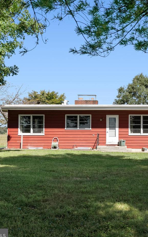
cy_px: 120
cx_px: 151
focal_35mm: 55
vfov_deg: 36.9
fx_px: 355
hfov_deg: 22.6
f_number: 8
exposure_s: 1/125
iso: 200
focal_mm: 35
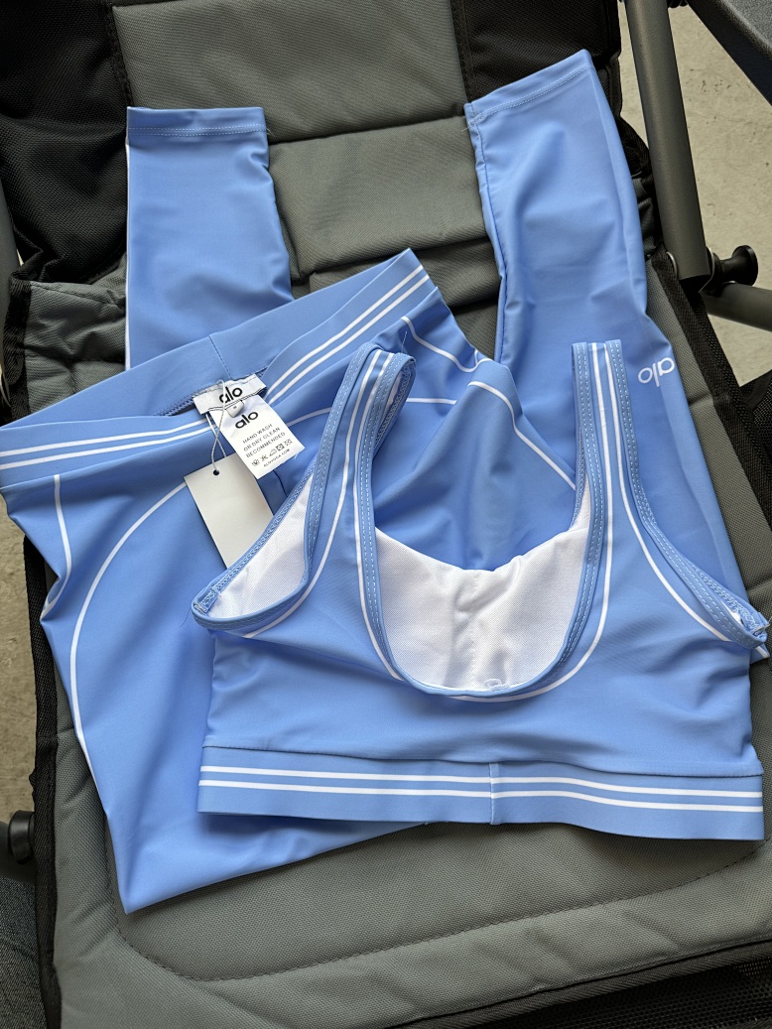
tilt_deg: -77.7
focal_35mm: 25
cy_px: 502
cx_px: 378
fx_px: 743
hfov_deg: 54.9
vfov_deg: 69.4
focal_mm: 6.76
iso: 100
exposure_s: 1/121
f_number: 1.78
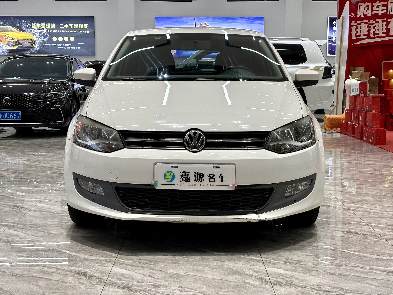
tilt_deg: -7.0
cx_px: 196
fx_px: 590
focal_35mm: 52
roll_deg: -0.1
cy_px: 148
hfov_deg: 36.8
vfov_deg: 28.0
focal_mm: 5.96
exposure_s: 1/100
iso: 40
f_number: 1.6
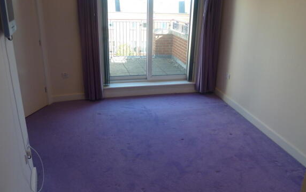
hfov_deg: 68.4
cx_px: 152
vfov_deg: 46.0
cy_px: 86
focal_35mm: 27
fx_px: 225
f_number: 3.3
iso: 80
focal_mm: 4.1
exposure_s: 1/40
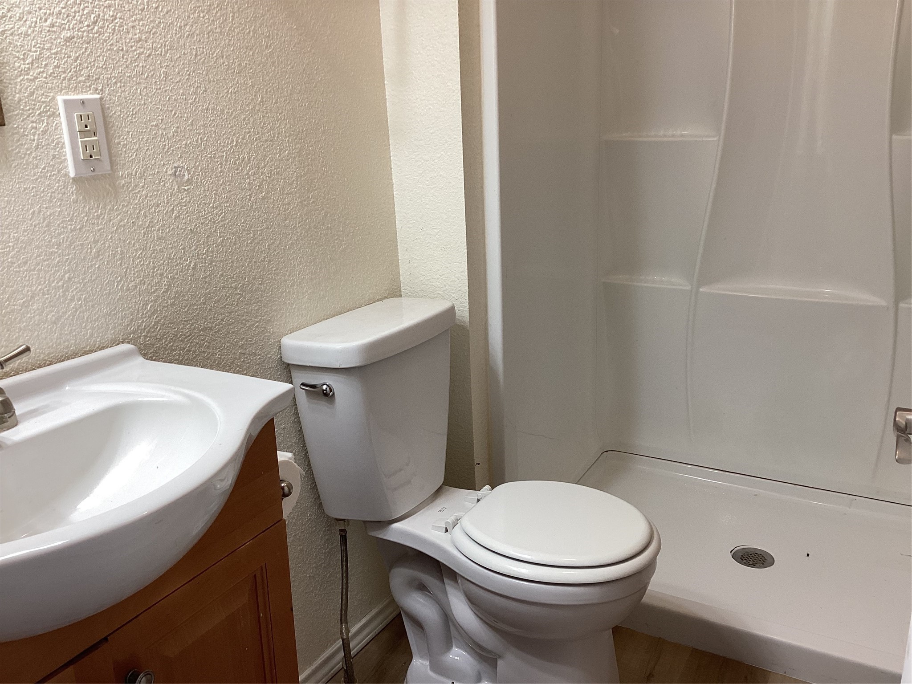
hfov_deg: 58.4
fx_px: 817
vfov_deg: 45.4
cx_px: 456
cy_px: 342
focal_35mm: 31
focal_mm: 3.3
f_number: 2.4
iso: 50
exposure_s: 1/60
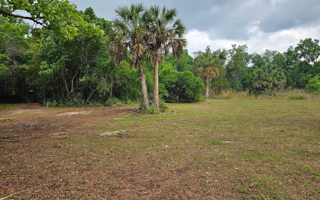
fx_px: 218
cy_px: 100
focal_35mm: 25
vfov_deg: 49.3
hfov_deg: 72.5
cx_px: 163
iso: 16
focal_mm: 6.3
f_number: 1.7
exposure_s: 1/239
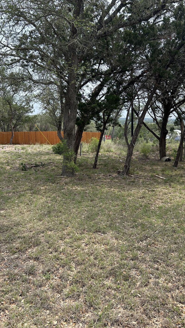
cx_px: 106
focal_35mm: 29
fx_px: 253
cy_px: 165
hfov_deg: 40.1
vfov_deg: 66.1
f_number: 1.5
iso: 50
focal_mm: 5.7
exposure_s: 1/2299
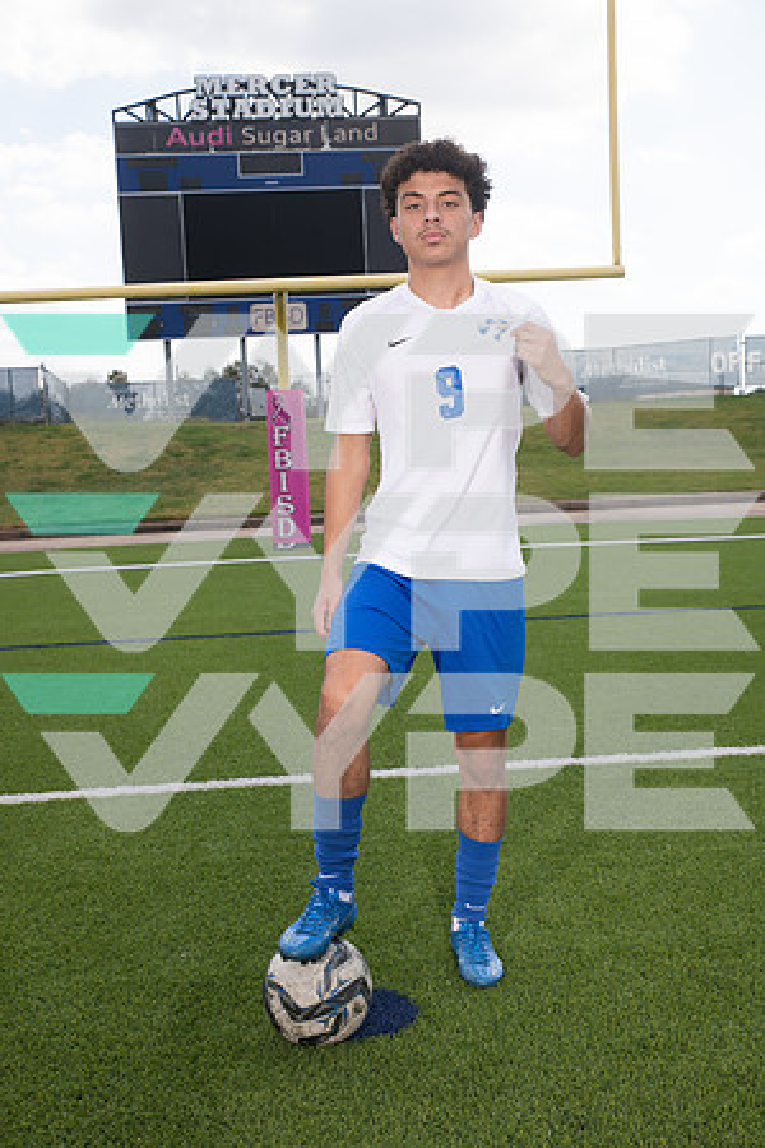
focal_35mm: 40
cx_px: 382
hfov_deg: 33.4
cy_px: 574
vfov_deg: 48.5
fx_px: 1275
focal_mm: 40
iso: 125
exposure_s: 1/320
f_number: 7.1
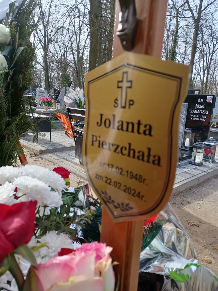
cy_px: 146
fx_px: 210
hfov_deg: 54.9
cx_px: 109
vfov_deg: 69.4
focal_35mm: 25
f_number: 1.8
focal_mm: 4.6
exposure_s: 1/134
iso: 32
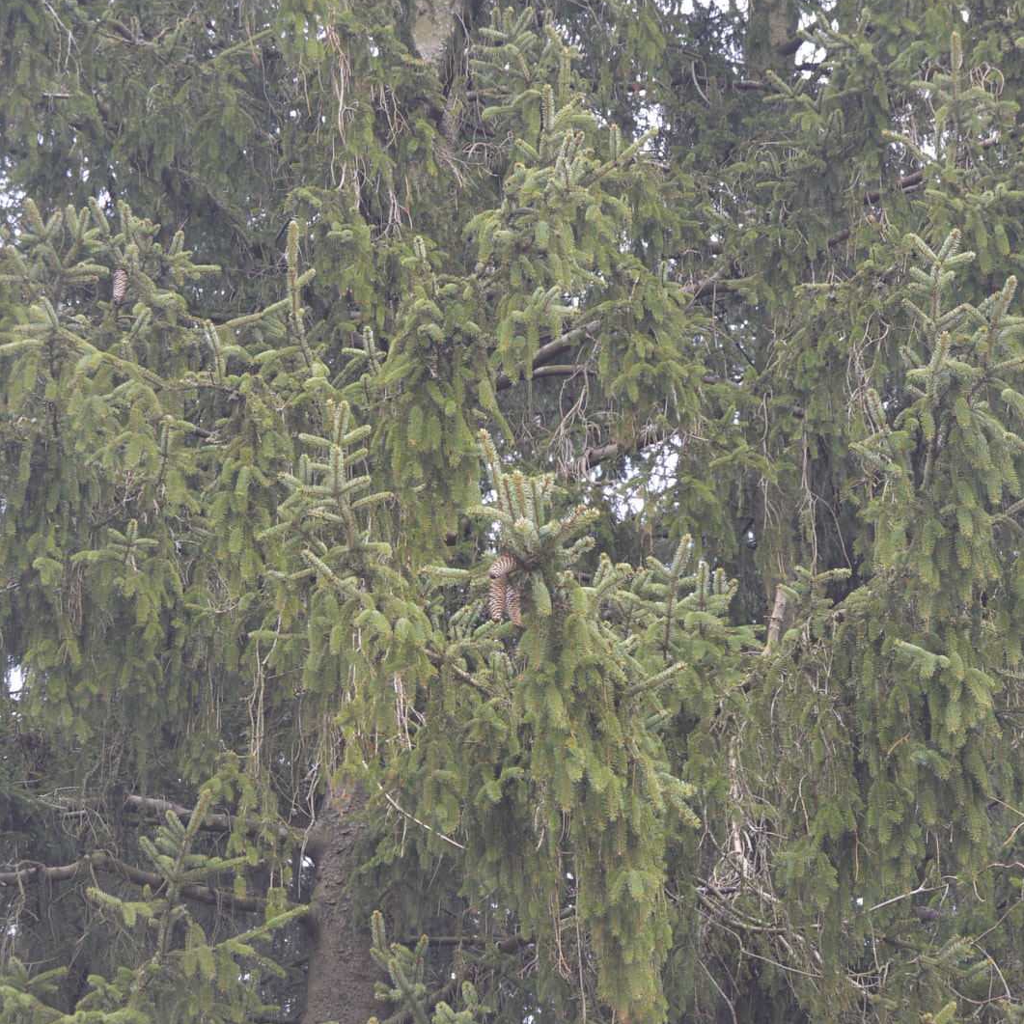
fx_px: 3536
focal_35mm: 106
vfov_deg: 16.5
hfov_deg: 16.5
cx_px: 512
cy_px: 609
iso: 400
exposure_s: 1/125
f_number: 5.6
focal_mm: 55
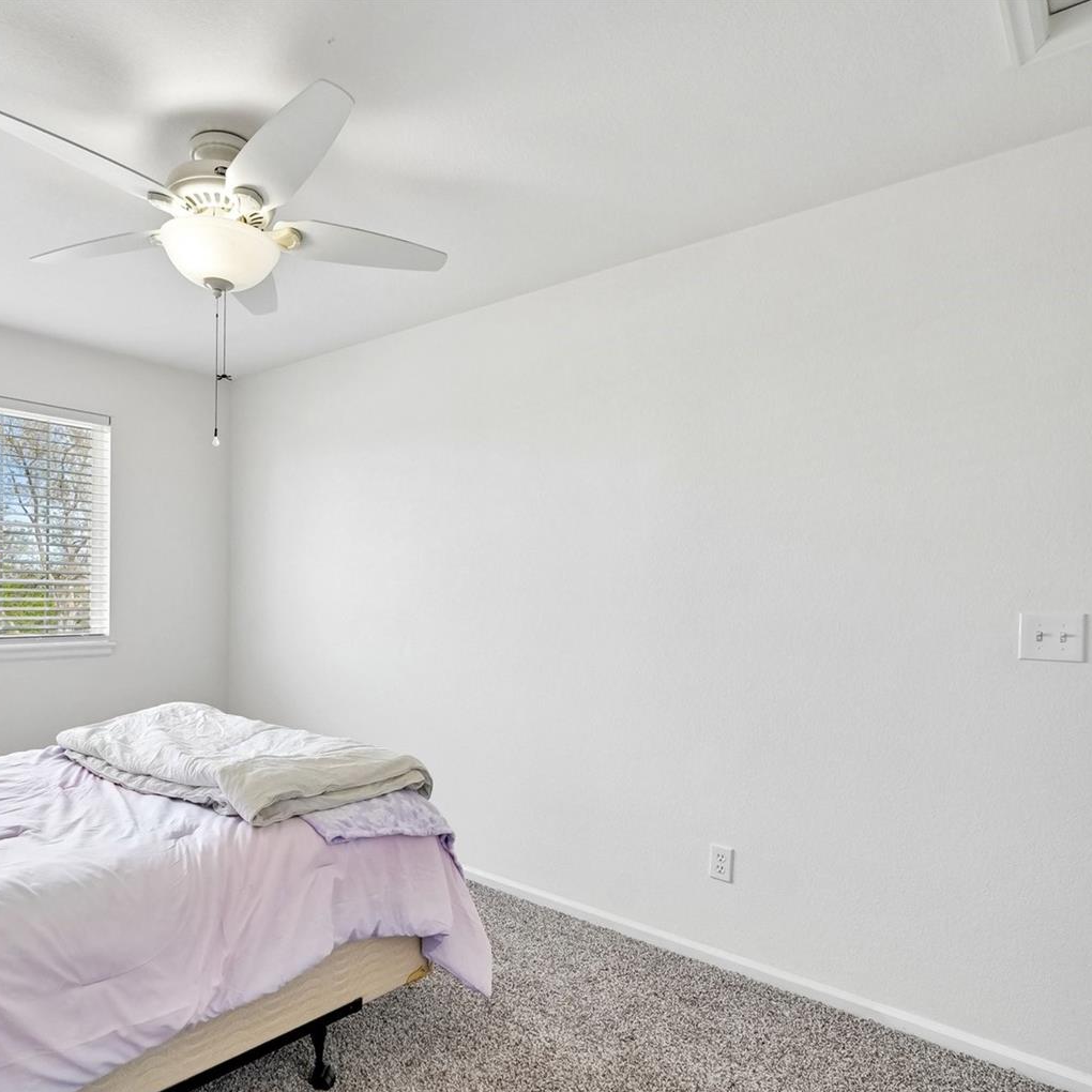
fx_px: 742
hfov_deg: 70.2
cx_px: 349
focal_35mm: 21
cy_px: 567
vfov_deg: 72.6
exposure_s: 1/40
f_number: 8
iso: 800
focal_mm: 10.4
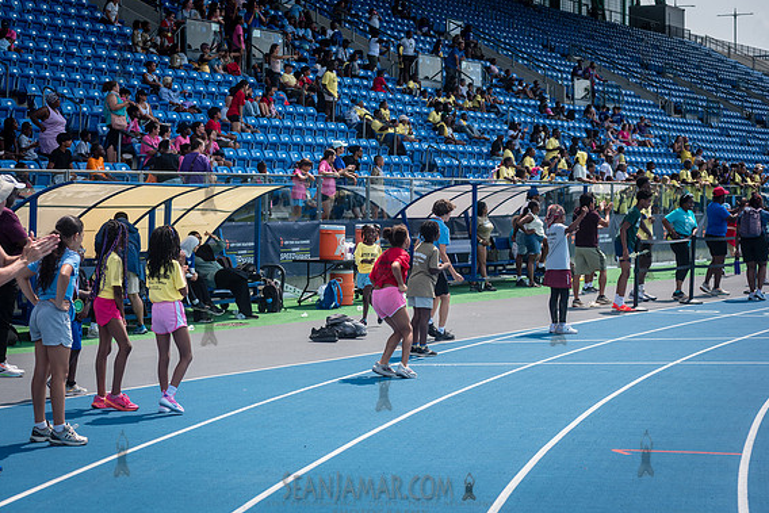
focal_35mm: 82
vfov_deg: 16.7
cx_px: 383
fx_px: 1752
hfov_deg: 24.8
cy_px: 256
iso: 160
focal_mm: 80
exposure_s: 1/800
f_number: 5
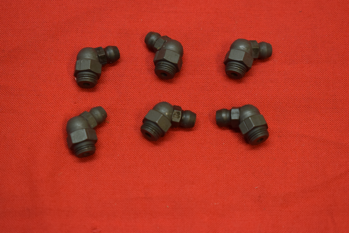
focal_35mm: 82
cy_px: 116
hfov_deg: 24.6
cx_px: 174
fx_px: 800
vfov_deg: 16.6
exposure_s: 1/60
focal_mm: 55
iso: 800
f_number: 5.6
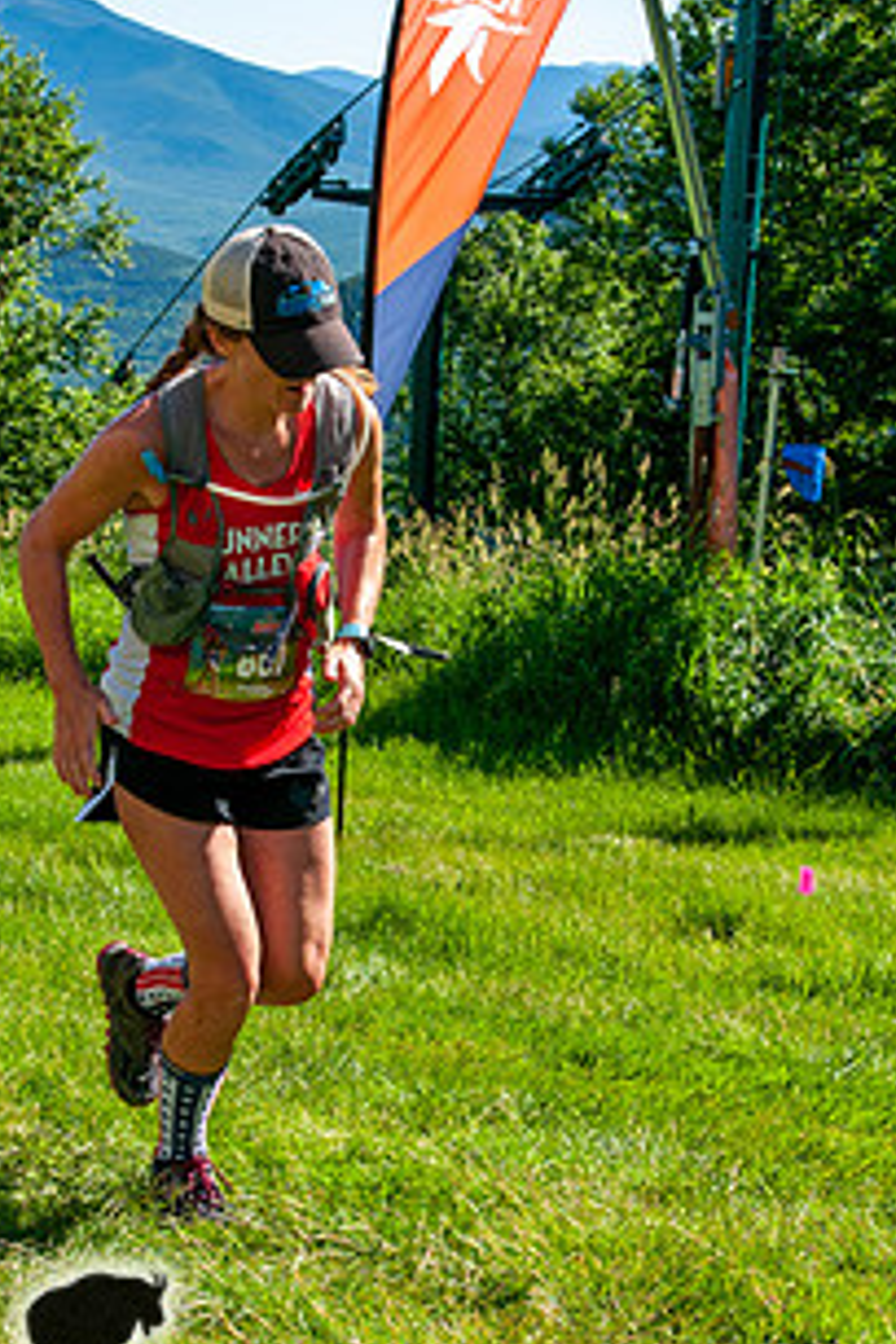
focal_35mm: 75
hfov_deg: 18.2
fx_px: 2800
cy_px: 773
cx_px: 362
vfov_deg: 27.0
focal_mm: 34
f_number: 8
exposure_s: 1/400
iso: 200
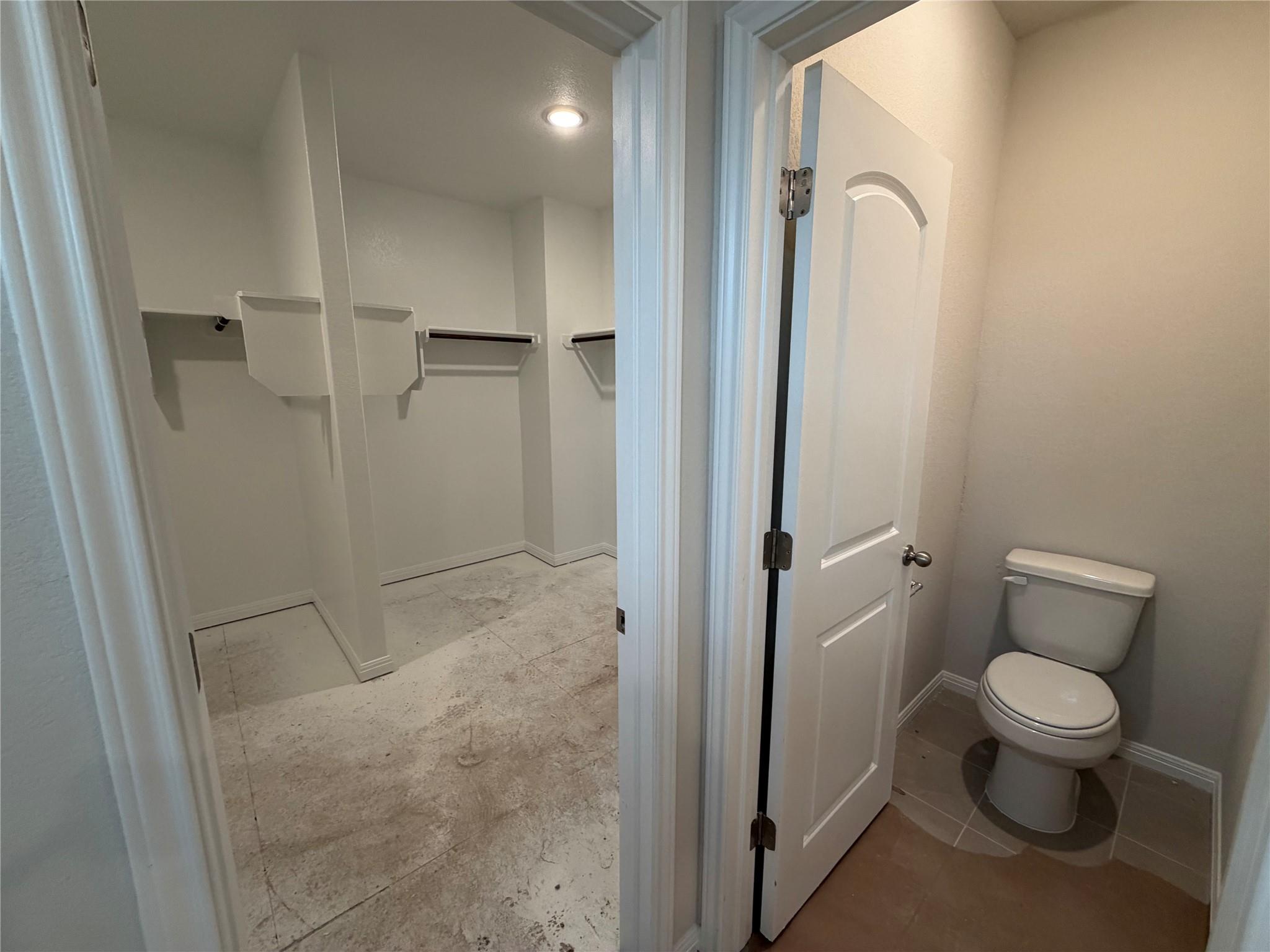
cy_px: 476
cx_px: 635
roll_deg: -0.1
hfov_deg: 102.1
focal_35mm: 14
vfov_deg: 85.7
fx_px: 514
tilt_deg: -9.6
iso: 250
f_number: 2.2
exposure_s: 1/120
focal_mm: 2.22
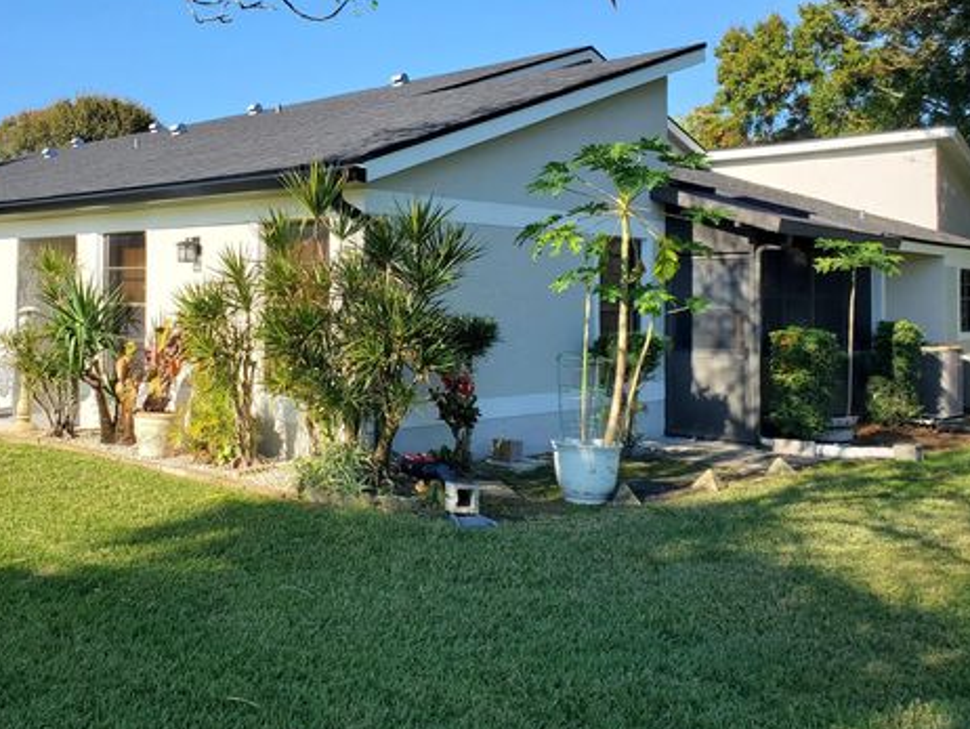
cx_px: 344
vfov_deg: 39.5
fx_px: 1009
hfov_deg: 50.6
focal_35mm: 36
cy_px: 284
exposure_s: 1/1411
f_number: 2.4
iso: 50
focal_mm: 4.3
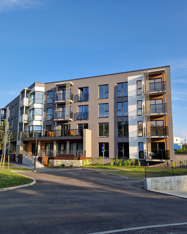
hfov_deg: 48.5
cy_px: 117
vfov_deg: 58.8
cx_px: 86
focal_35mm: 30
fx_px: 208
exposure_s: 1/848
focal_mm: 5.4
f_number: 1.8
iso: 50
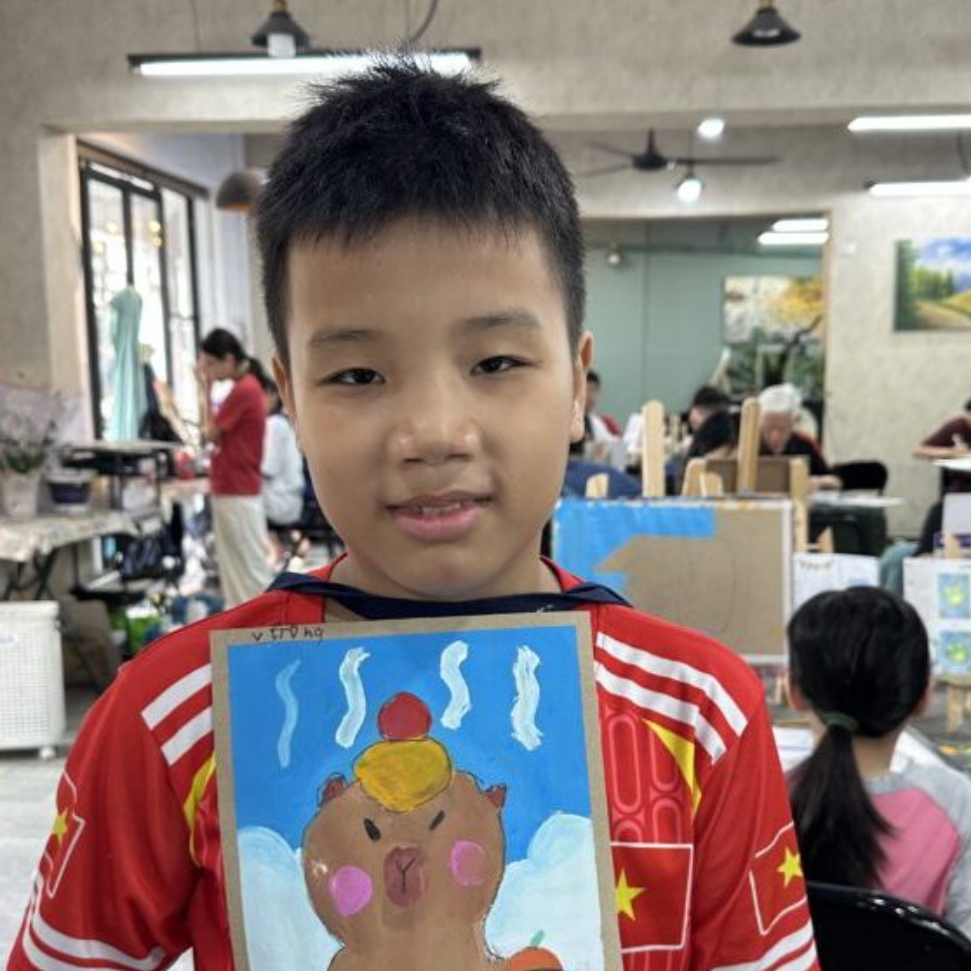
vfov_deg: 43.7
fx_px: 1206
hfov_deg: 43.9
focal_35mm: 38
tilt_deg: -11.6
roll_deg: +0.2
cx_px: 475
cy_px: 573
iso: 200
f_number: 1.78
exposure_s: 1/100
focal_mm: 6.86
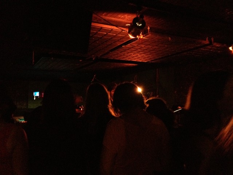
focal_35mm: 35
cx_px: 116
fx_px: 236
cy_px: 88
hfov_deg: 52.6
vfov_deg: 40.7
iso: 800
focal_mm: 4.28
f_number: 2.4
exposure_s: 1/15
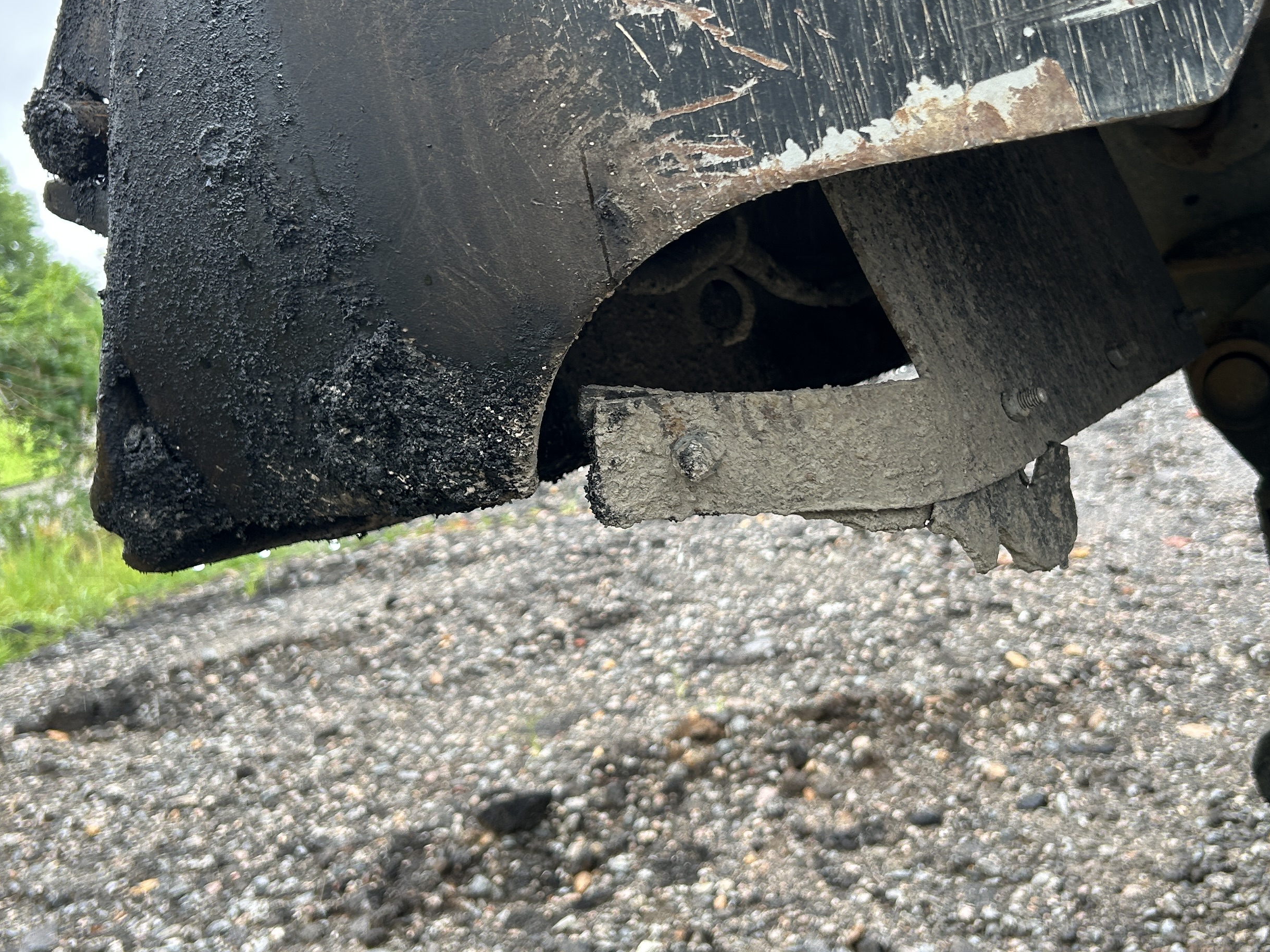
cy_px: 365
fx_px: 1577
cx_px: 604
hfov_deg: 43.8
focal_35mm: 43
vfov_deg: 33.4
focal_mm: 5.7
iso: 40
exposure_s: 1/266
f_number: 1.5
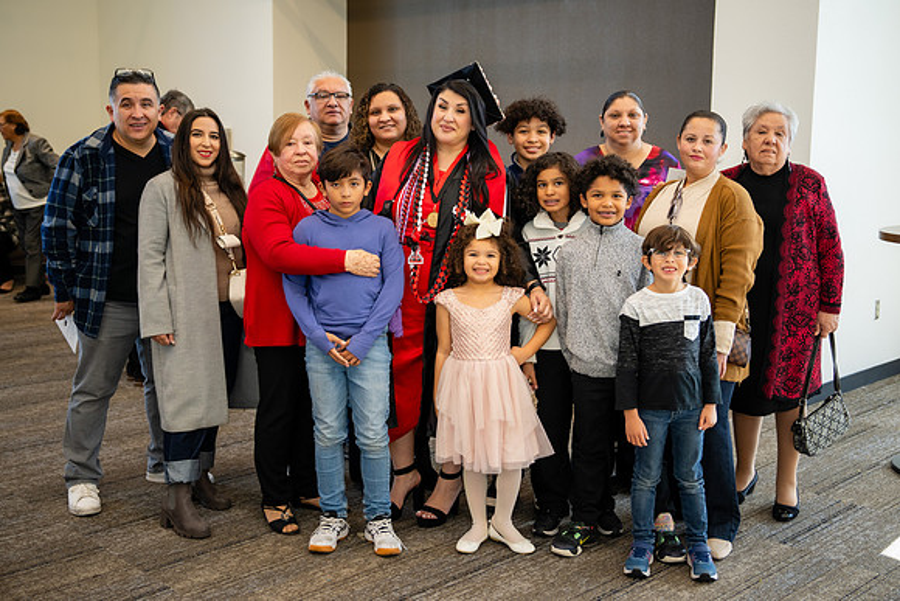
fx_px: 1070
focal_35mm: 43
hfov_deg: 45.6
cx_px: 453
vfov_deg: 31.3
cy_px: 268
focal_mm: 38
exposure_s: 1/125
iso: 500
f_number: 2.8
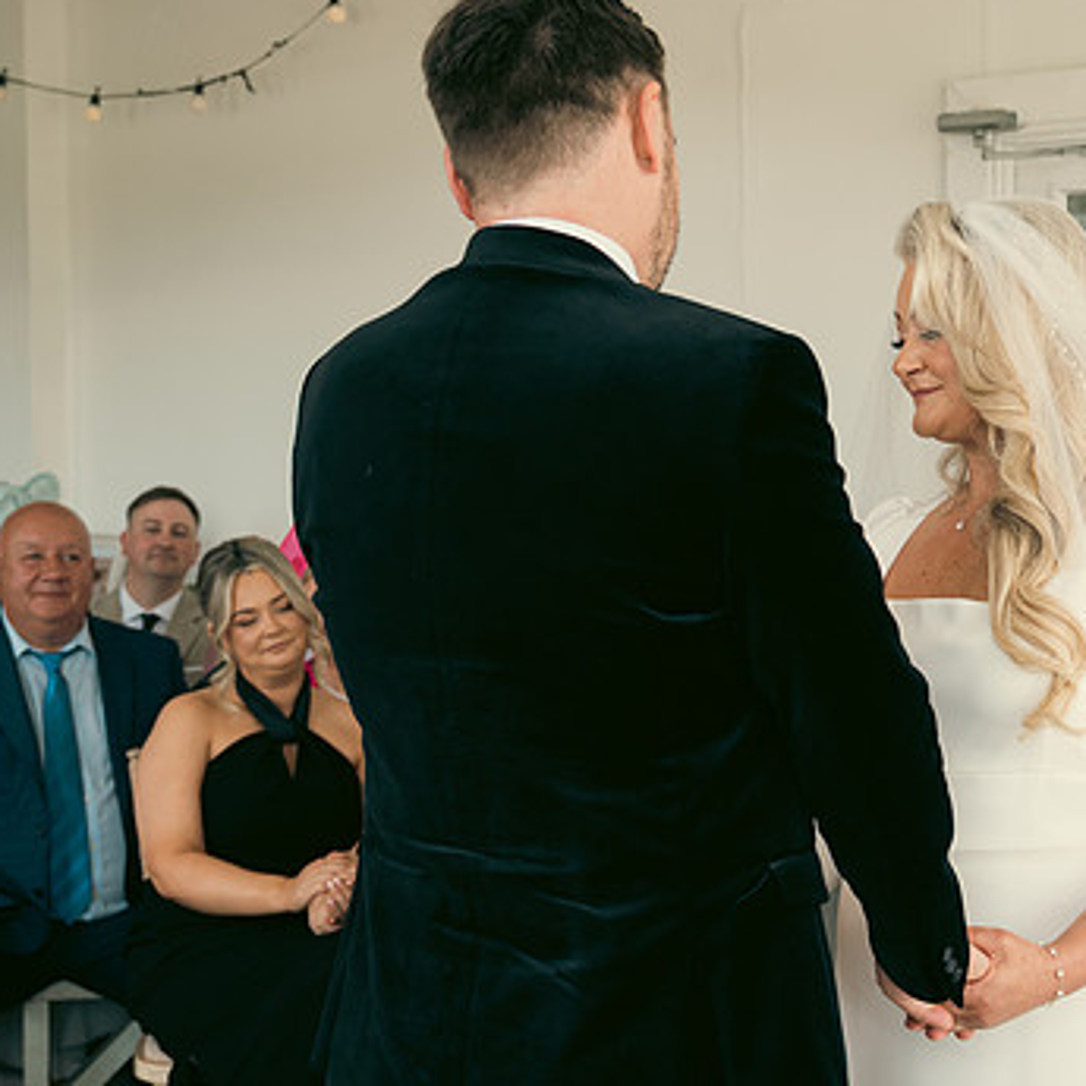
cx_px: 743
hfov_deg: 24.5
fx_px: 2485
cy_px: 537
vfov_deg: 24.7
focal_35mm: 70
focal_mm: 33
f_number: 3.5
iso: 320
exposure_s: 1/160
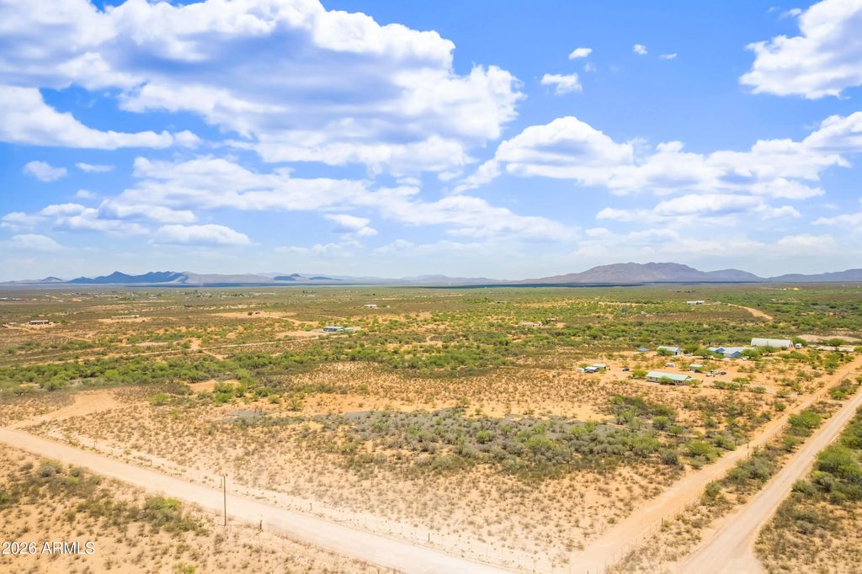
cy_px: 287
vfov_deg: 57.2
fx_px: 527
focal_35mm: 22
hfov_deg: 78.6
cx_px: 431
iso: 110
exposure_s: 1/6000
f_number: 2.8
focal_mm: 8.38
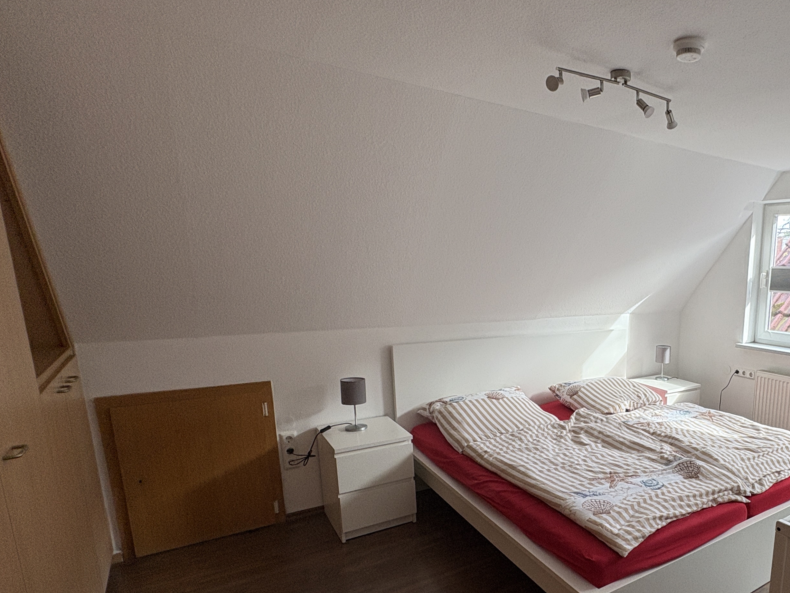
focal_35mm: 23
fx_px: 525
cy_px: 374
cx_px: 609
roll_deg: -1.1
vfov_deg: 58.1
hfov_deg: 68.2
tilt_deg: -12.0
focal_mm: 2.22
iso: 125
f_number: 2.2
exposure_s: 1/99
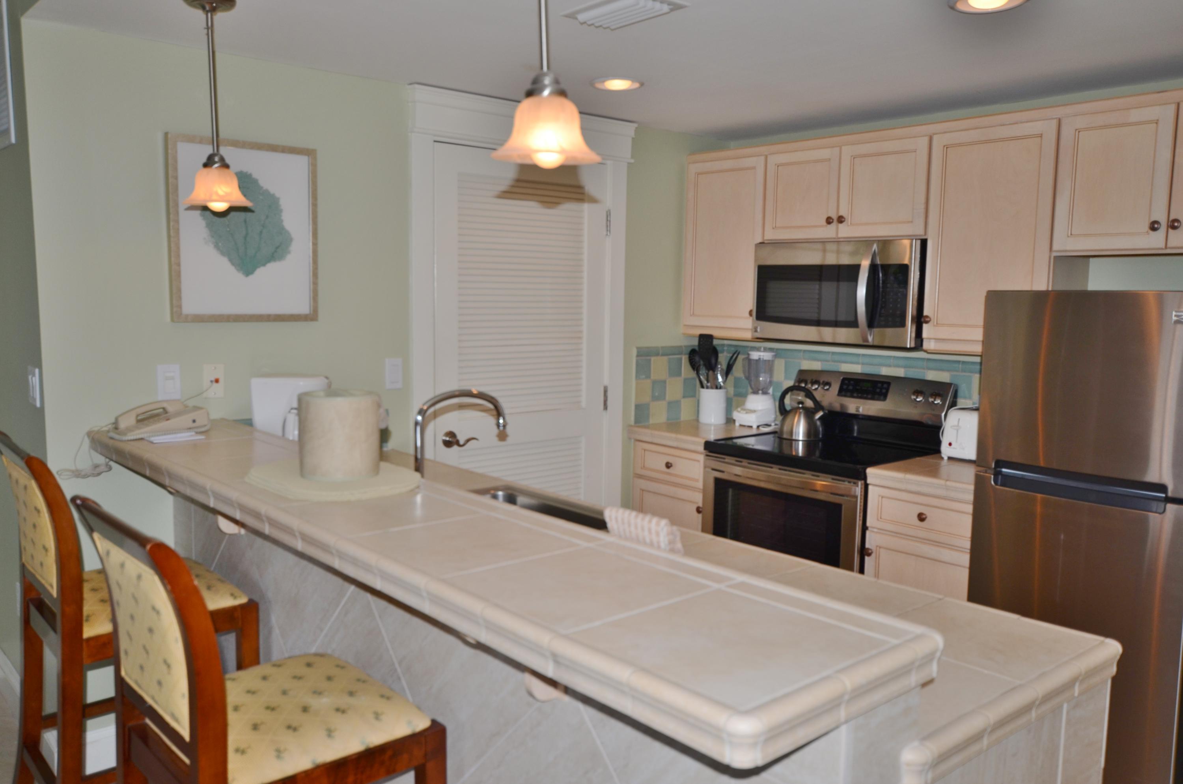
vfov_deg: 47.7
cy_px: 392
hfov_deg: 67.5
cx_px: 592
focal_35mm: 27
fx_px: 885
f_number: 3.5
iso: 200
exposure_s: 1/250
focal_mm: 18
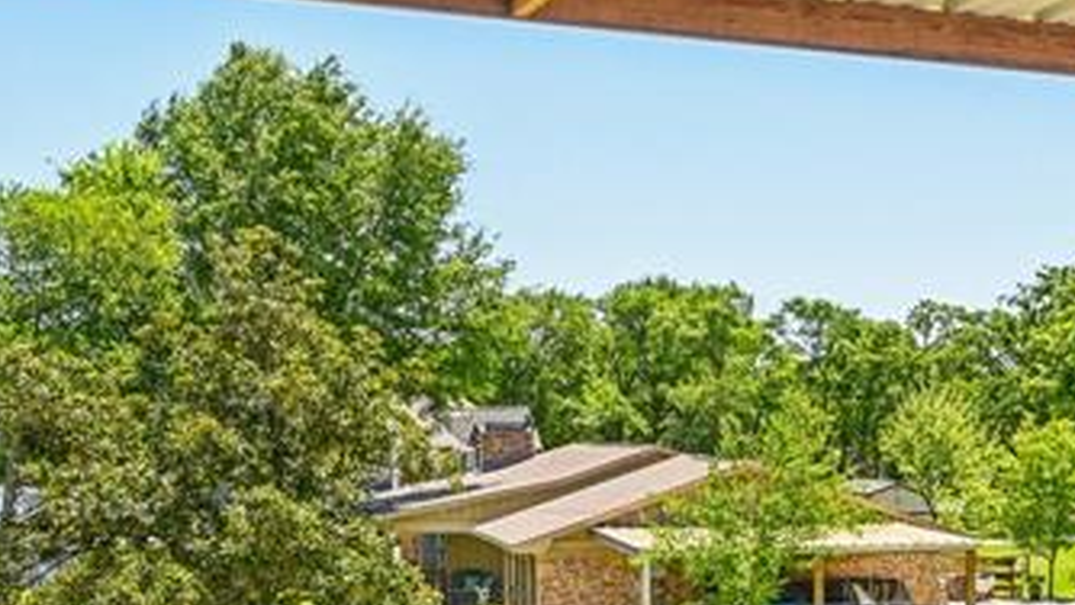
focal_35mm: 61
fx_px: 1739
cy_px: 396
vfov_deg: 19.7
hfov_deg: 34.2
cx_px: 657
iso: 400
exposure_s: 1/500
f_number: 8
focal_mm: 19
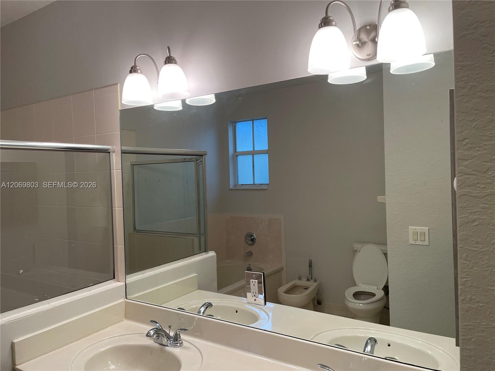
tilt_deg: -1.1
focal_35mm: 26
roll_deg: +2.5
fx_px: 372
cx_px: 248
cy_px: 186
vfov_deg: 53.1
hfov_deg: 67.3
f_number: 1.6
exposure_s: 1/120
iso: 100
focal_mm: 4.2
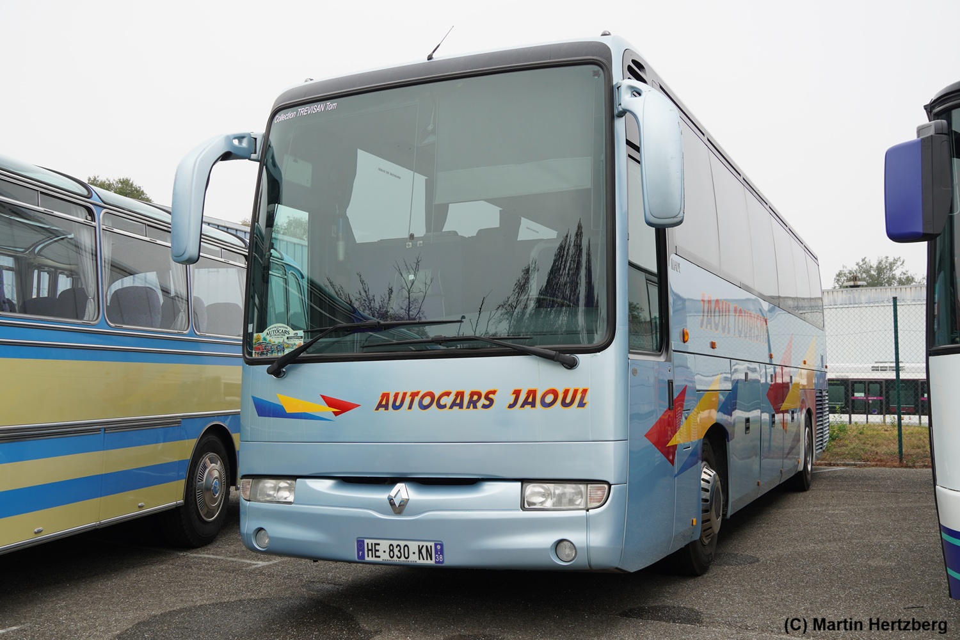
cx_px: 480
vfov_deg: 33.0
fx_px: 1080
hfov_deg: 47.9
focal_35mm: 40
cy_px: 320
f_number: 5.6
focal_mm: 27
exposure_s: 1/100
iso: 100
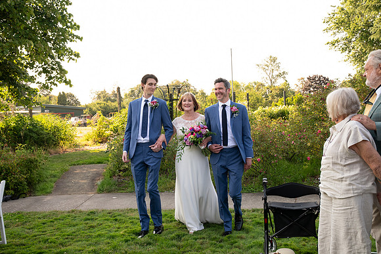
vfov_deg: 35.1
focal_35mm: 38
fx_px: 402
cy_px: 127
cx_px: 190
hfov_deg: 50.7
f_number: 5.6
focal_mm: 38
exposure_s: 1/400
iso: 640
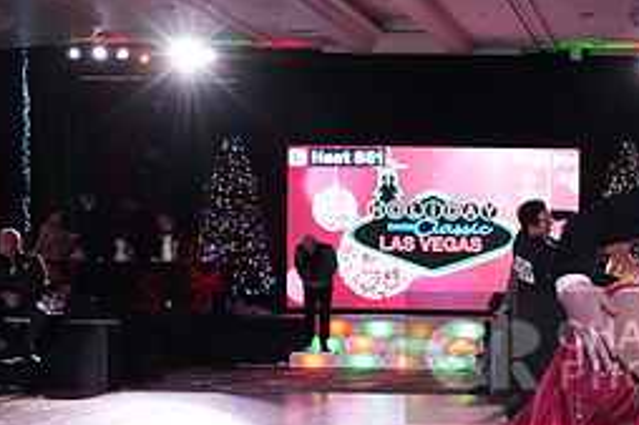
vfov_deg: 16.9
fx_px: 1419
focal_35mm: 80
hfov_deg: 24.0
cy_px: 358
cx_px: 679
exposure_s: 1/320
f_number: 6.3
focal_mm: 35
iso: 5000
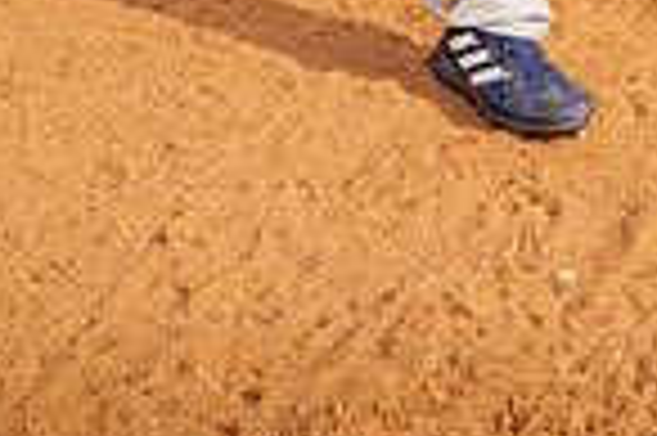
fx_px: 1404
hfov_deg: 25.1
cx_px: 648
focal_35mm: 77
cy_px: -535
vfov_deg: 13.8
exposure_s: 1/250
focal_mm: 25
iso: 100
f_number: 5.6
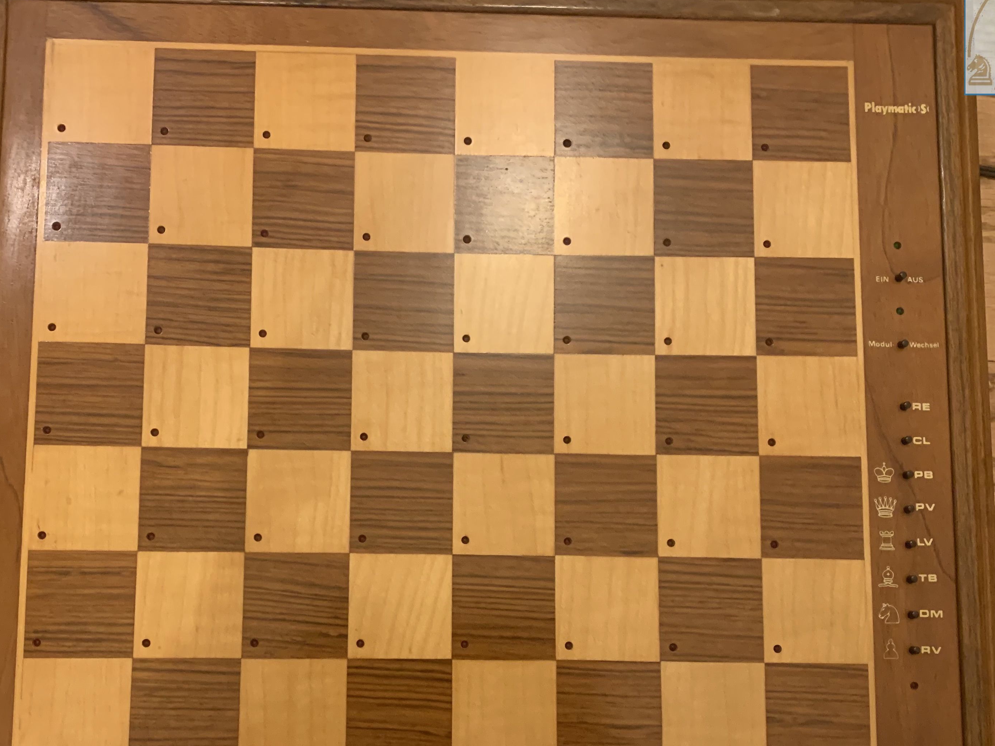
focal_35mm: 38
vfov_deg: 37.4
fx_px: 1092
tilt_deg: -81.9
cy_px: 484
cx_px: 431
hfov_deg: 48.8
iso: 400
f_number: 1.8
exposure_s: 1/40
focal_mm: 4.25
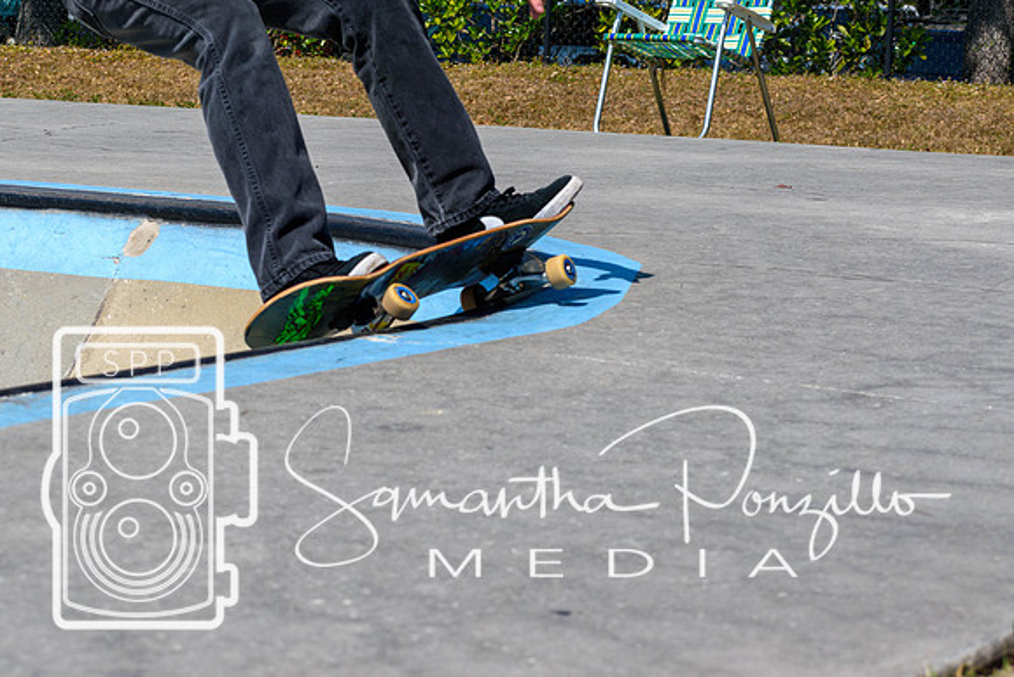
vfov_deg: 13.0
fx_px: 2958
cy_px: 338
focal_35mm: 105
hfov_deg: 19.5
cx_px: 507
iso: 200
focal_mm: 70
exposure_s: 1/1000
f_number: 8
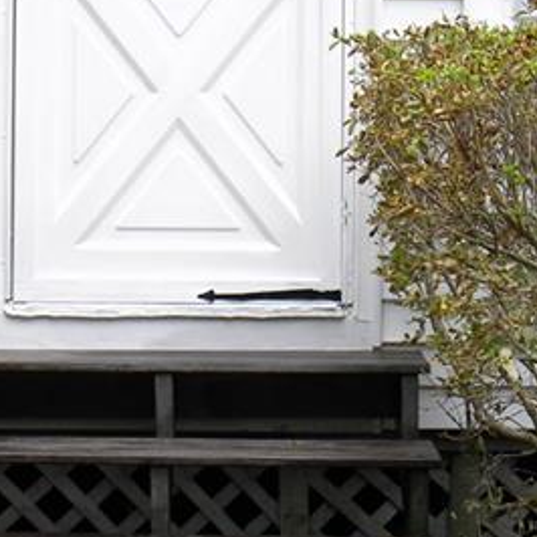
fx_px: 2106
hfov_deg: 14.5
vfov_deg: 14.4
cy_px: 67
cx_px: 216
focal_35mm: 120
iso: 80
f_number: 3.9
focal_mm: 8.6
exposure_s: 1/65.8
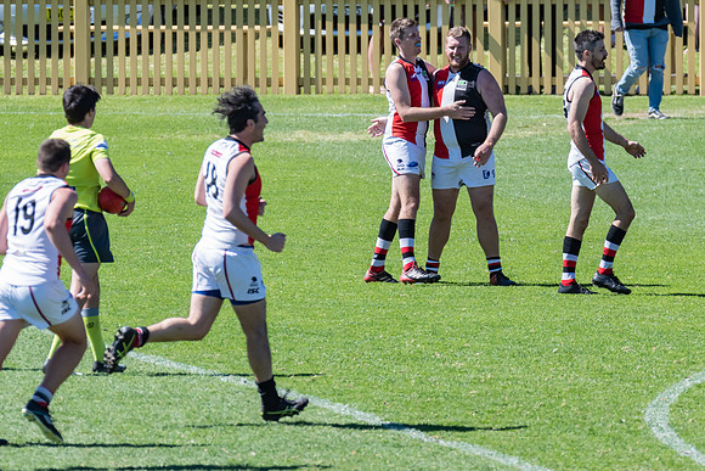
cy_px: 235
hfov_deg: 2.4
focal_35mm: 868
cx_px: 401
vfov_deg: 1.6
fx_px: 16992
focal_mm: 500
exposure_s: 1/1000
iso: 800
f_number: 11
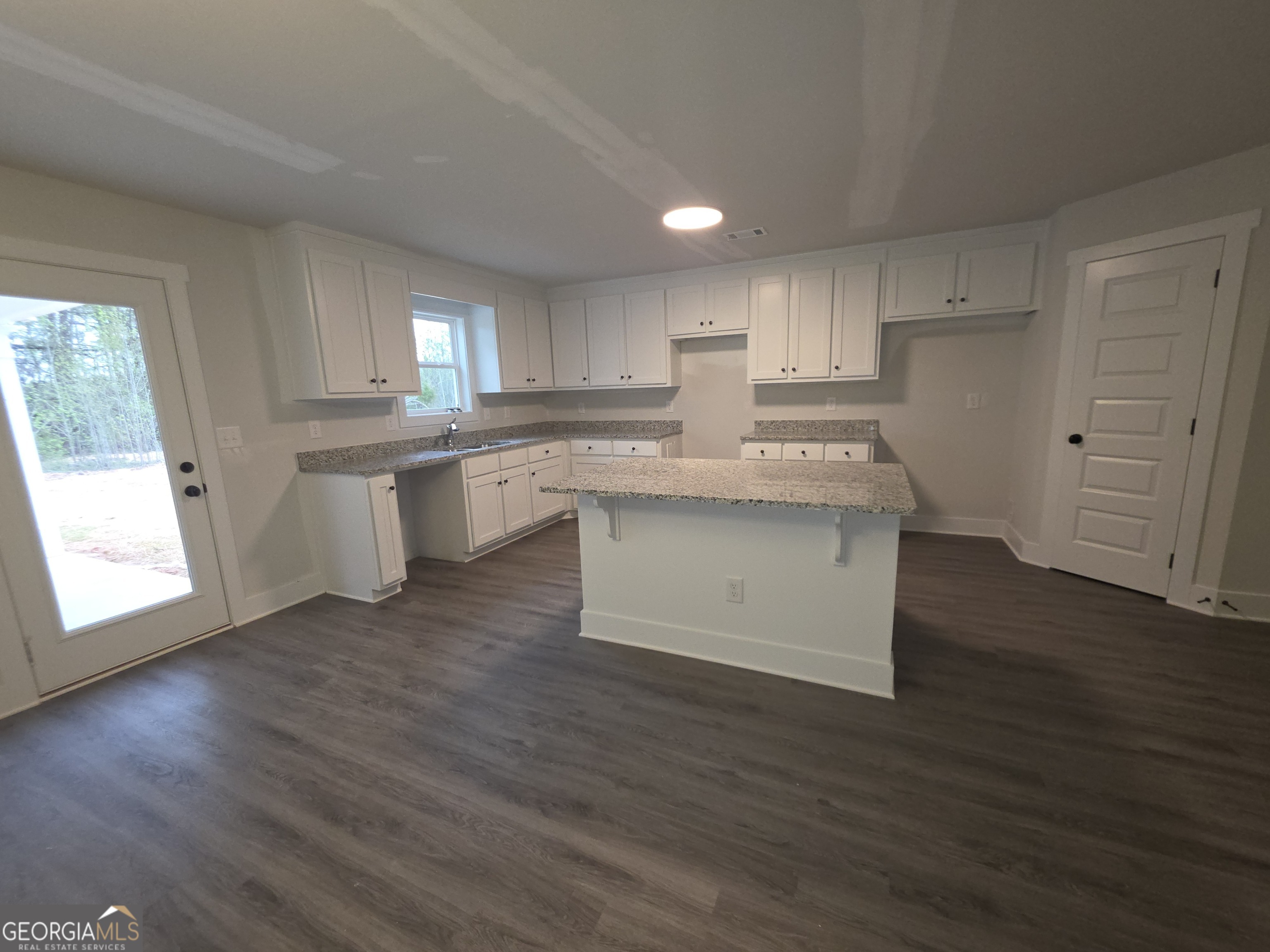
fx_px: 477
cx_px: 635
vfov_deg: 89.9
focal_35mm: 13
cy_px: 476
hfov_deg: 106.2
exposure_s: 1/60
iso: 160
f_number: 1.9
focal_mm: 2.2
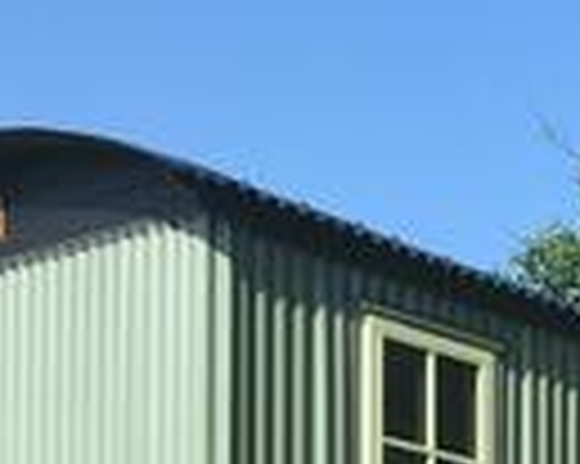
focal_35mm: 146
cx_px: 1018
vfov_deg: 9.6
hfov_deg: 12.2
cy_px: 1023
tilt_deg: +0.1
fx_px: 2504
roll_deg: -0.4
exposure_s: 1/974
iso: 25
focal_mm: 4.15
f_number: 2.2
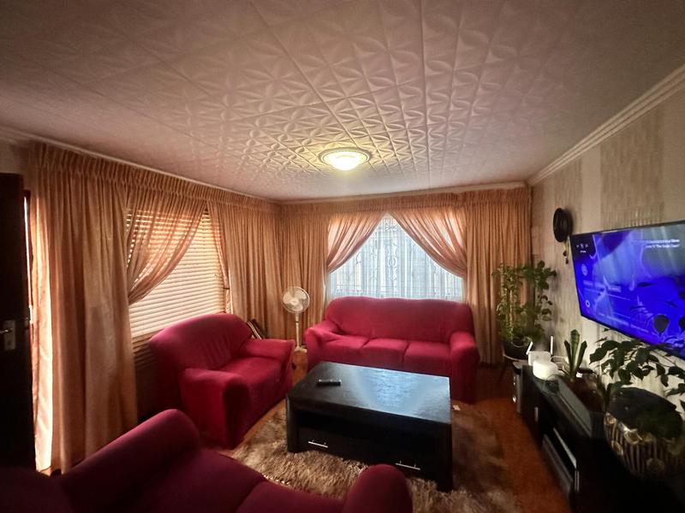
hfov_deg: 102.1
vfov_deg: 85.7
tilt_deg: -0.8
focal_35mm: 14
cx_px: 342
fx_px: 277
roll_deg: +2.5
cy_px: 256
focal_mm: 2.22
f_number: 2.2
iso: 1000
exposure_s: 1/50
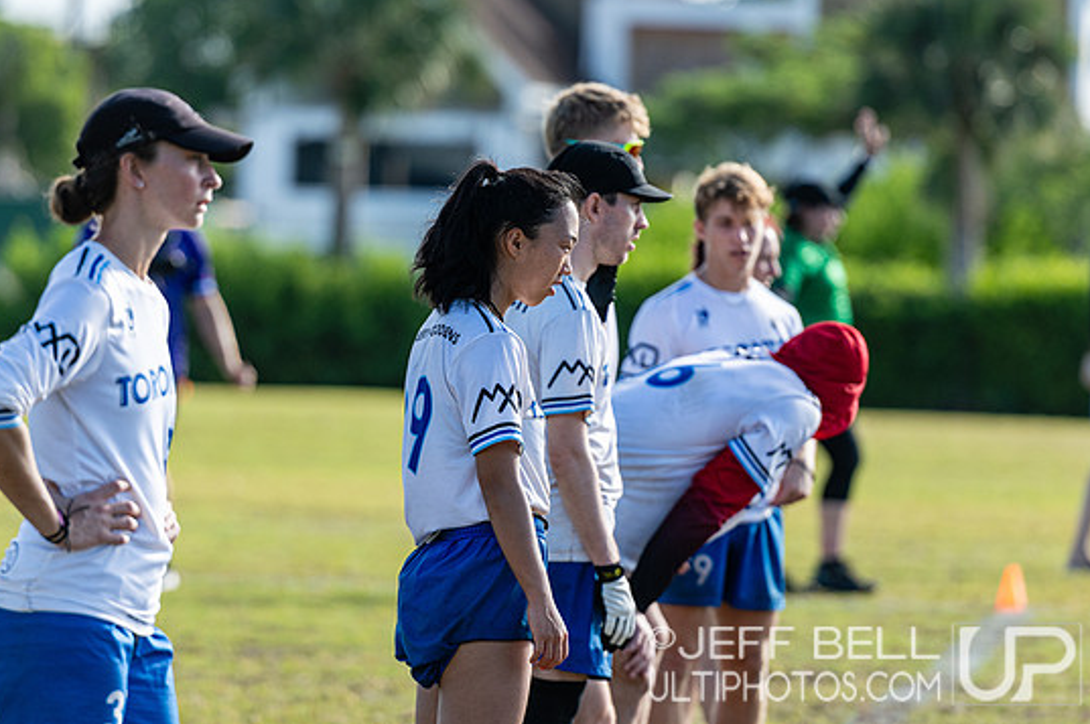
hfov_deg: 6.4
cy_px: 335
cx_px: 514
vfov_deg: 4.2
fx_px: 9801
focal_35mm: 324
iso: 140
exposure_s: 1/1250
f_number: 3.2
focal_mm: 200
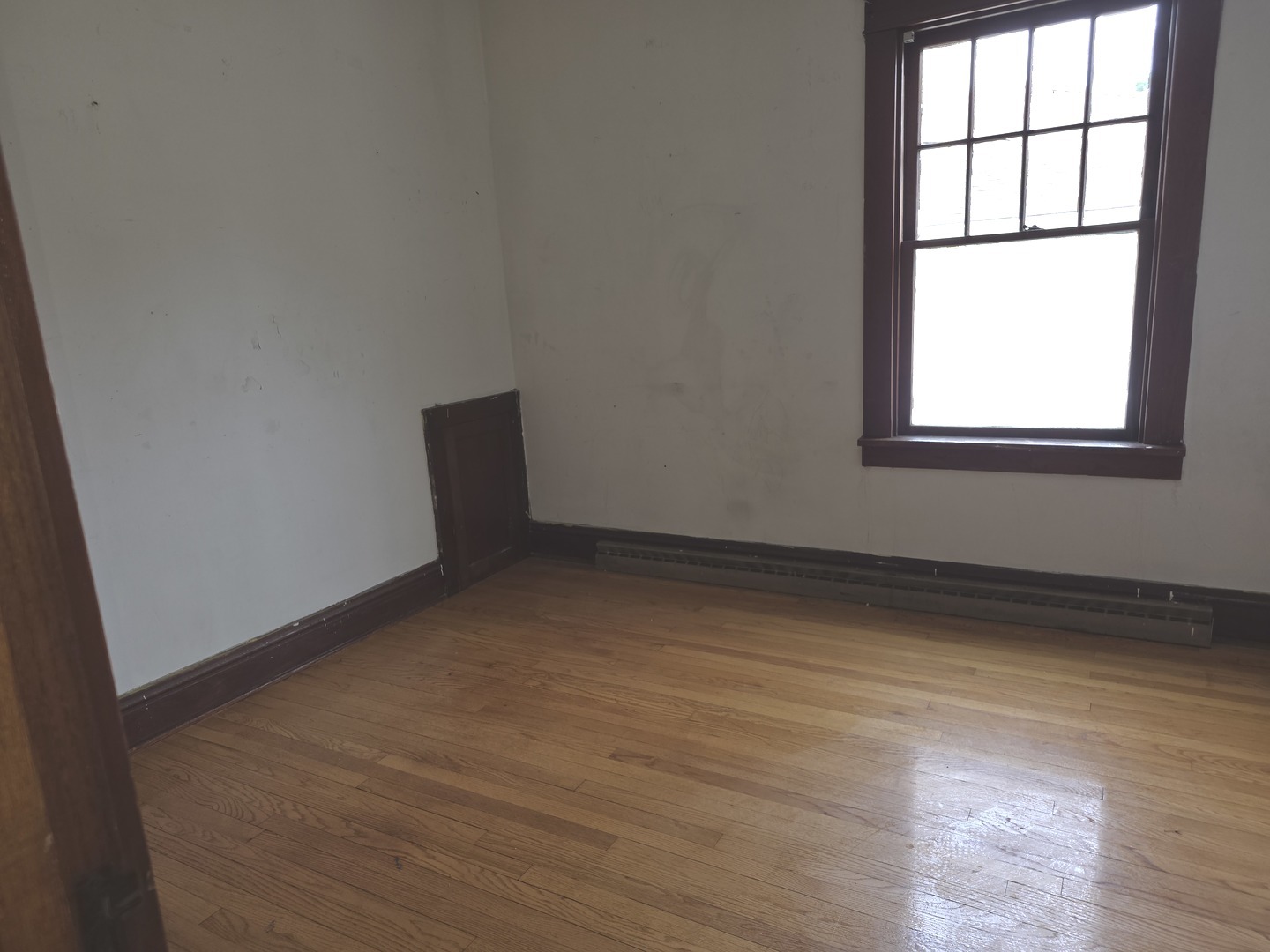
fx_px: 844
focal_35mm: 23
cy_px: 476
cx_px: 635
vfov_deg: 58.9
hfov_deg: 73.9
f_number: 1.7
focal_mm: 6.25
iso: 20
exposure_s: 1/60
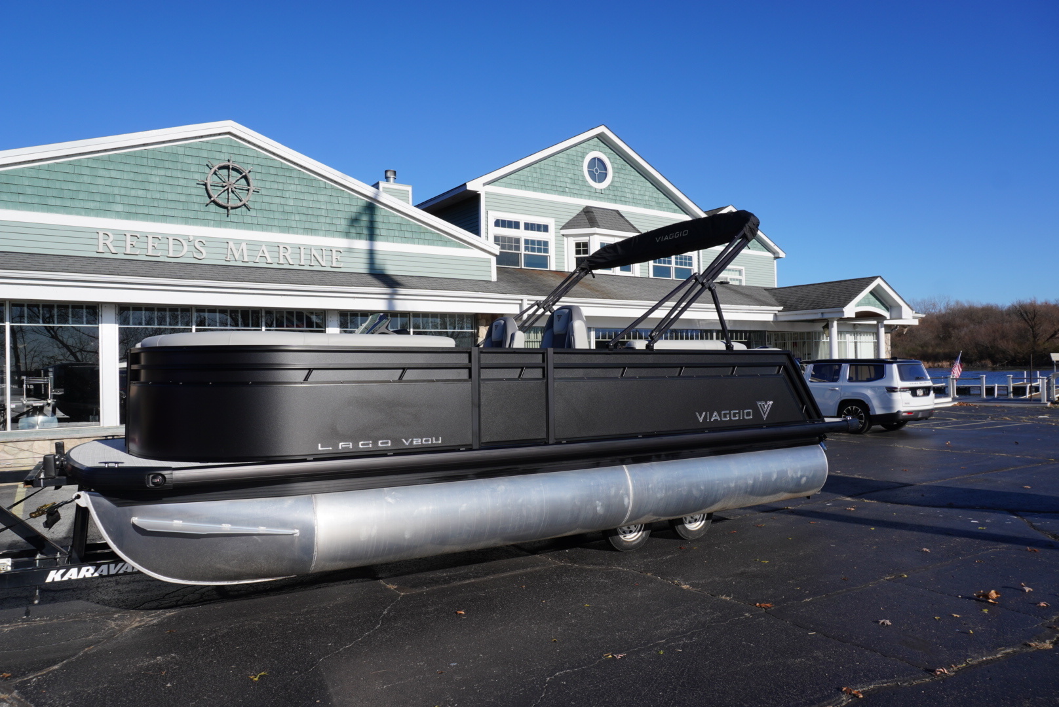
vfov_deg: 53.2
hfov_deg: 73.7
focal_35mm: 24
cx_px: 530
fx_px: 706
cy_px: 354
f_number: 10
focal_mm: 16
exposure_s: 1/250
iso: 100
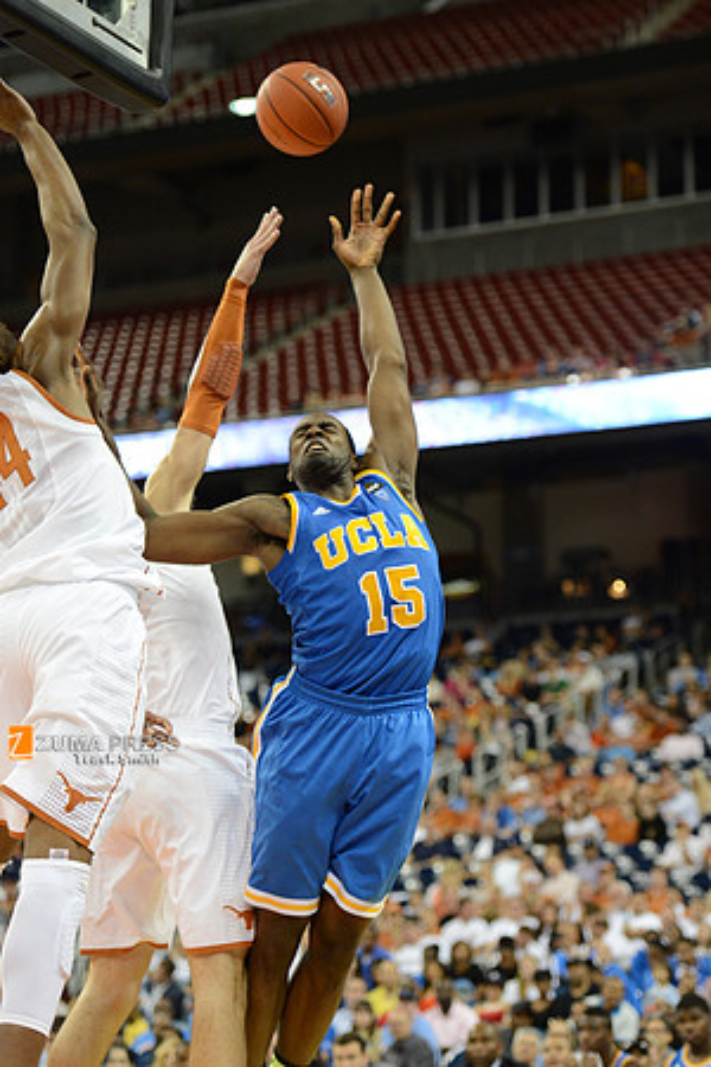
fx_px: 2725
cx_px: 356
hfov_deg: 14.9
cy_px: 534
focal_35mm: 92
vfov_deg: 22.1
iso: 3200
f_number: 2.8
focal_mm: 92
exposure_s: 1/1000
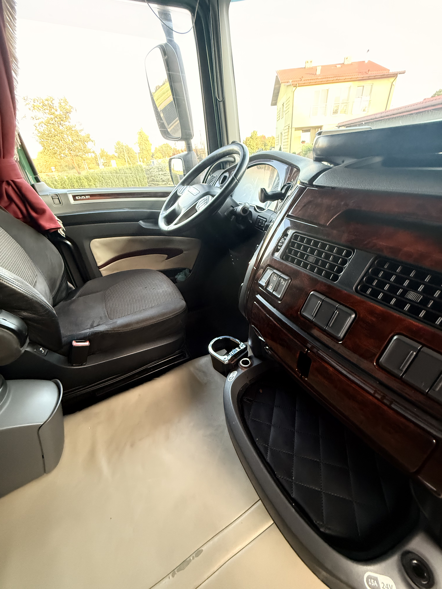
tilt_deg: -31.5
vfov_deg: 102.1
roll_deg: +0.9
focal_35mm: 14
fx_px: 238
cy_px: 294
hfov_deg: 85.7
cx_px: 221
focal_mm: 2.22
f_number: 2.2
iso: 640
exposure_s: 1/60
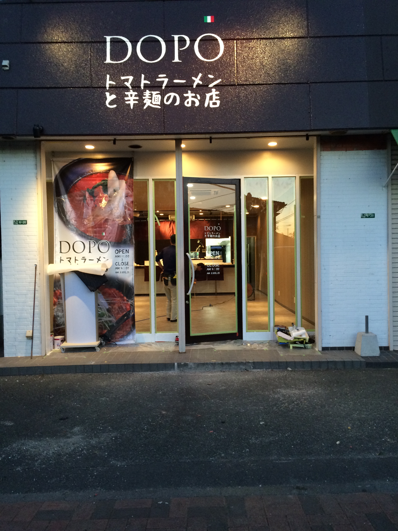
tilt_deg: -1.7
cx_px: 199
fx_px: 445
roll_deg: +1.8
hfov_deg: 48.2
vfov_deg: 61.7
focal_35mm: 29
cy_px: 266
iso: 160
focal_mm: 4.15
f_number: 2.2
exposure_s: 1/30
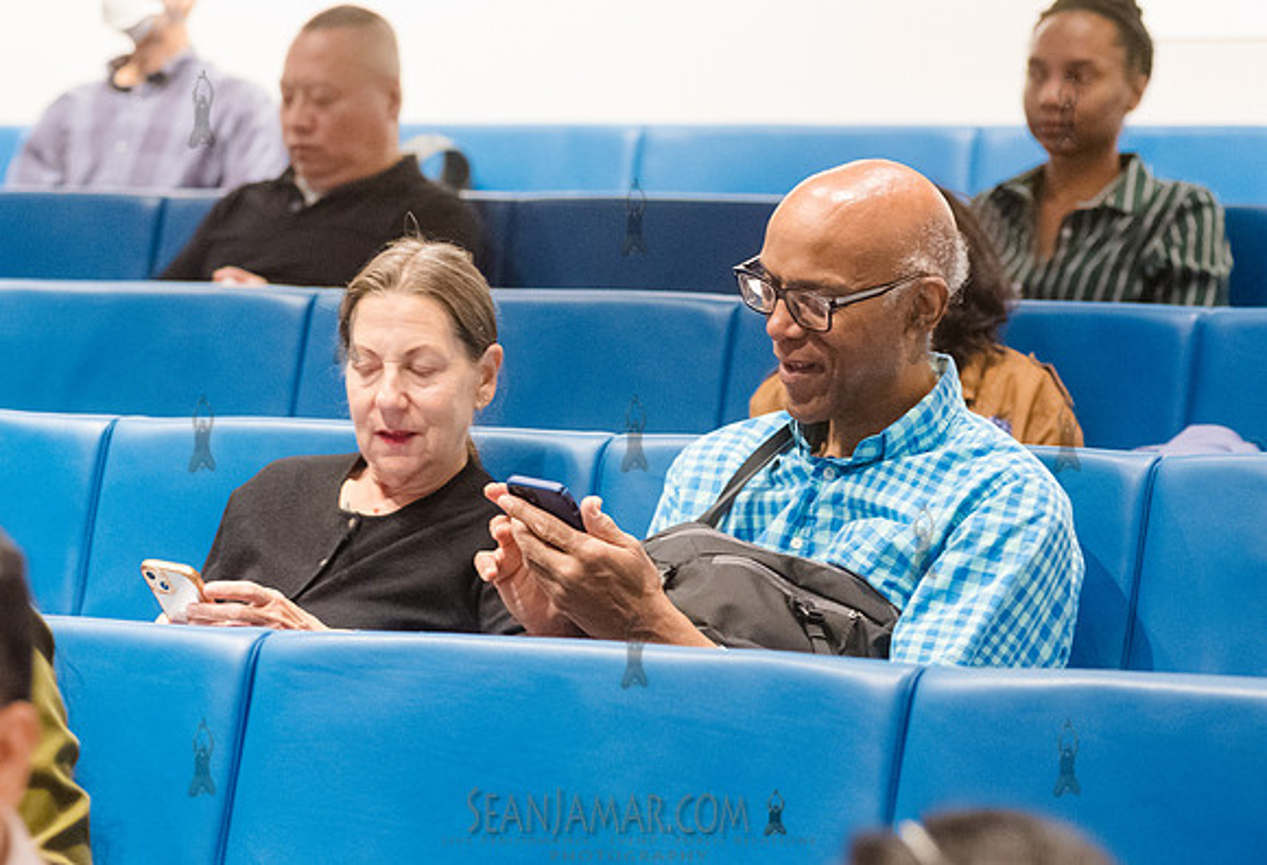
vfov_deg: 9.1
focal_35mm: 154
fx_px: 5460
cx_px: 671
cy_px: 448
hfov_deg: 13.2
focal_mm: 112
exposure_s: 1/200
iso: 6400
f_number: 4
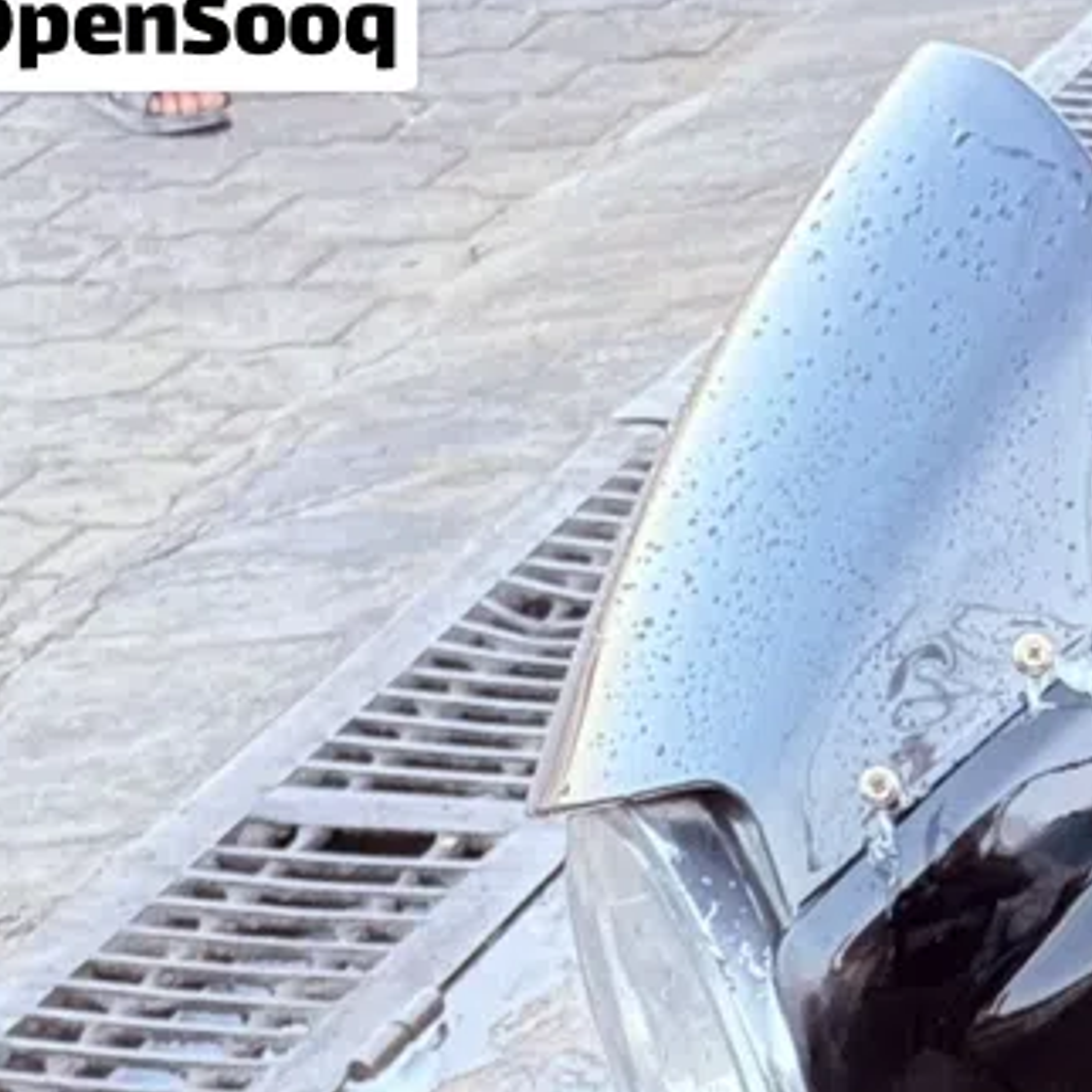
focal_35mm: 180
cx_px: 1580
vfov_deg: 9.2
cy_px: 2081
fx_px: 6424
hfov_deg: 9.5
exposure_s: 1/46
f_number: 1.78
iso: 250
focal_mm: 6.76
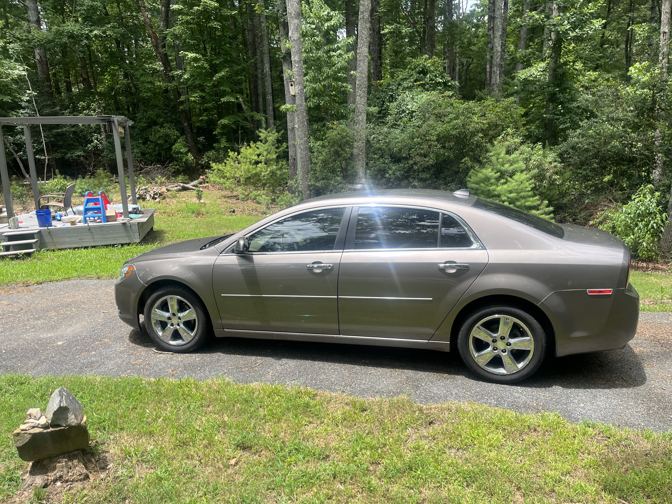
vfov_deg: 53.1
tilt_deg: -14.2
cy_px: 252
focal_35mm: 26
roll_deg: +2.6
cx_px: 336
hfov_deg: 67.3
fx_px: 505
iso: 50
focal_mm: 5.1
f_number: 1.6
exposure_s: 1/787
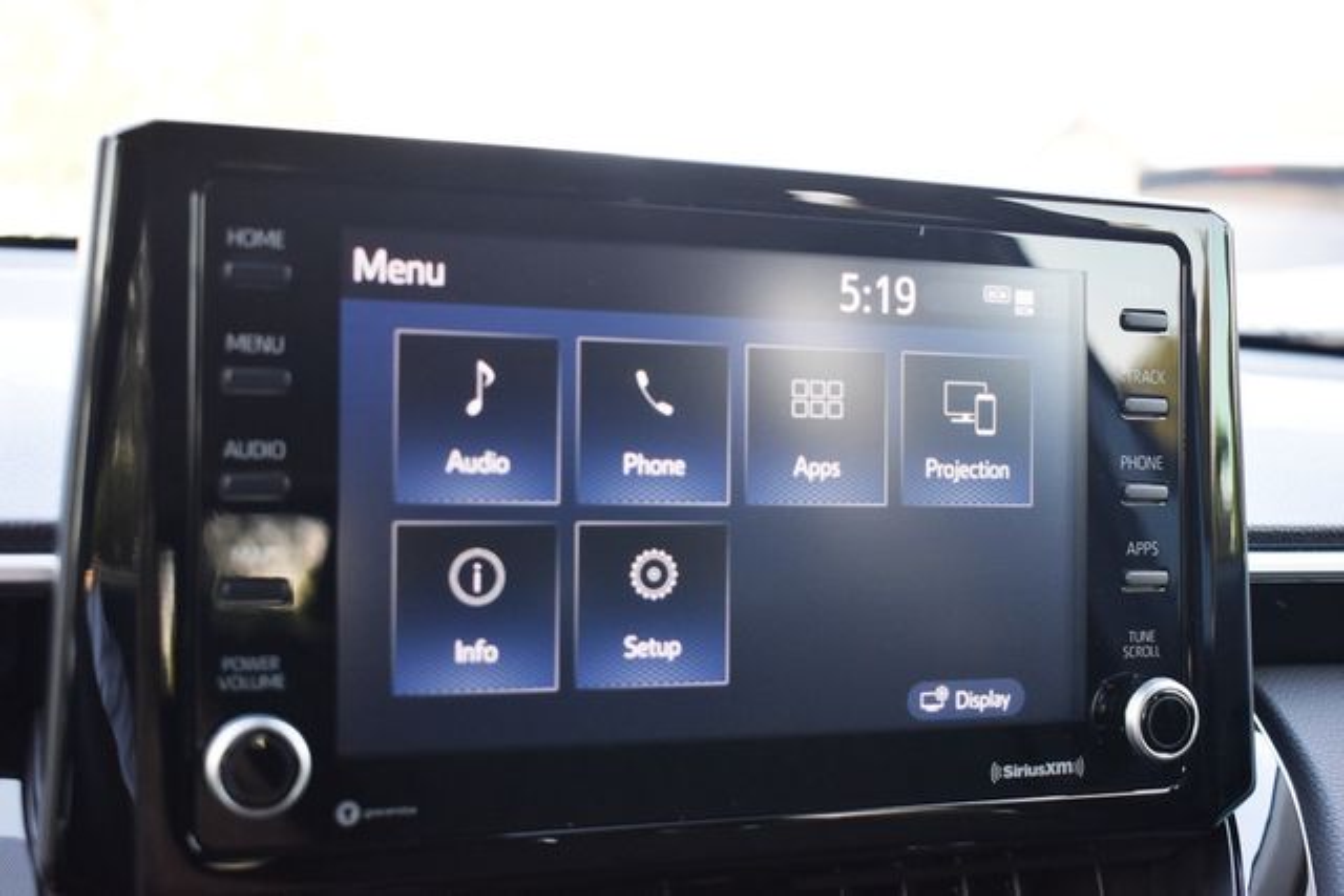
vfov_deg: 29.0
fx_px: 1736
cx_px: 672
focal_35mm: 46
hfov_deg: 42.3
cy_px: 448
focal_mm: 31
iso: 900
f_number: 4.2
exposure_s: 1/125
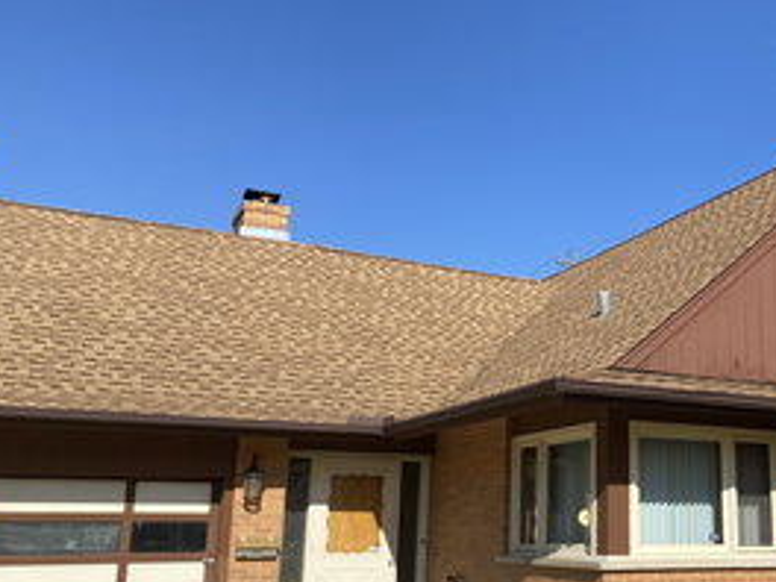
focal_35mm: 42
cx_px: 598
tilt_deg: +11.7
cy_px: 326
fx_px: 942
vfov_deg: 34.3
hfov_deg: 43.1
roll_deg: -0.8
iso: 32
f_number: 1.8
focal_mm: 4.25
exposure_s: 1/3401
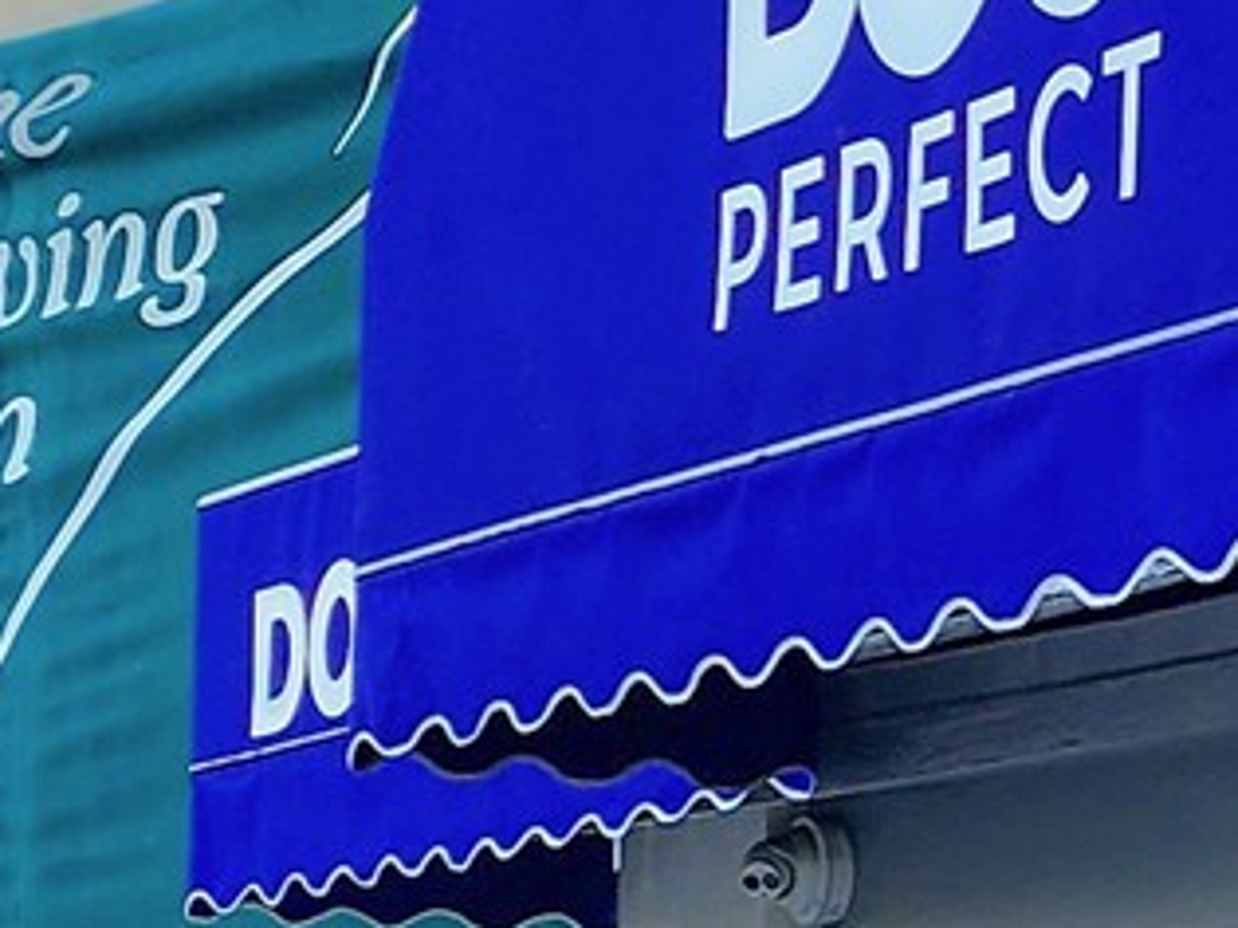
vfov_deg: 12.1
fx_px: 4183
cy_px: 1404
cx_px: 2059
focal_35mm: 117
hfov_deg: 15.1
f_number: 1.8
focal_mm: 6.4
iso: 20
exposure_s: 1/180
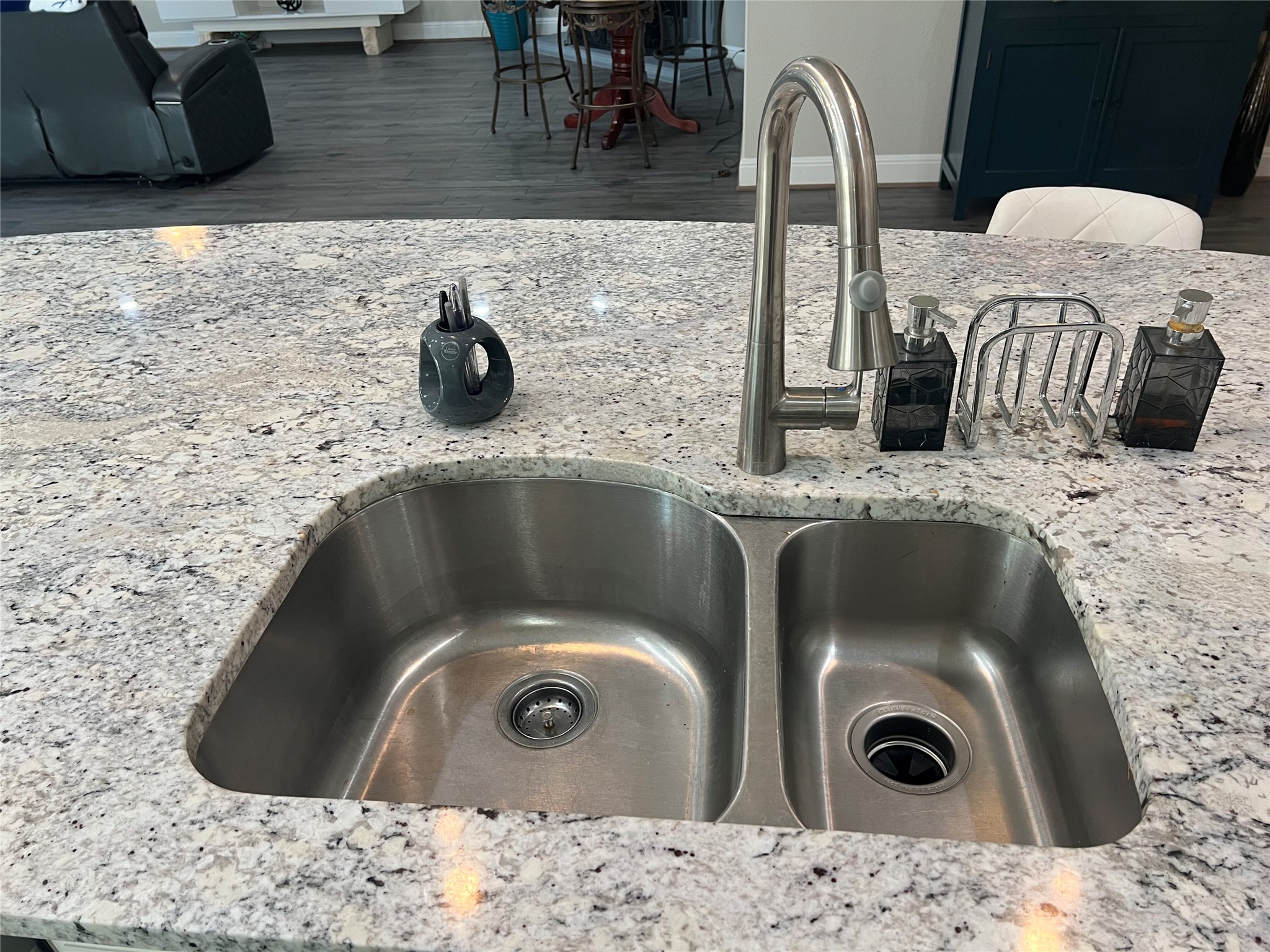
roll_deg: +4.3
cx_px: 635
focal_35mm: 26
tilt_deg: -35.2
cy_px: 476
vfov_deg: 53.1
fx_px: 954
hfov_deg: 67.3
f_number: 1.5
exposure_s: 1/60
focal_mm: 5.7
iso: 80
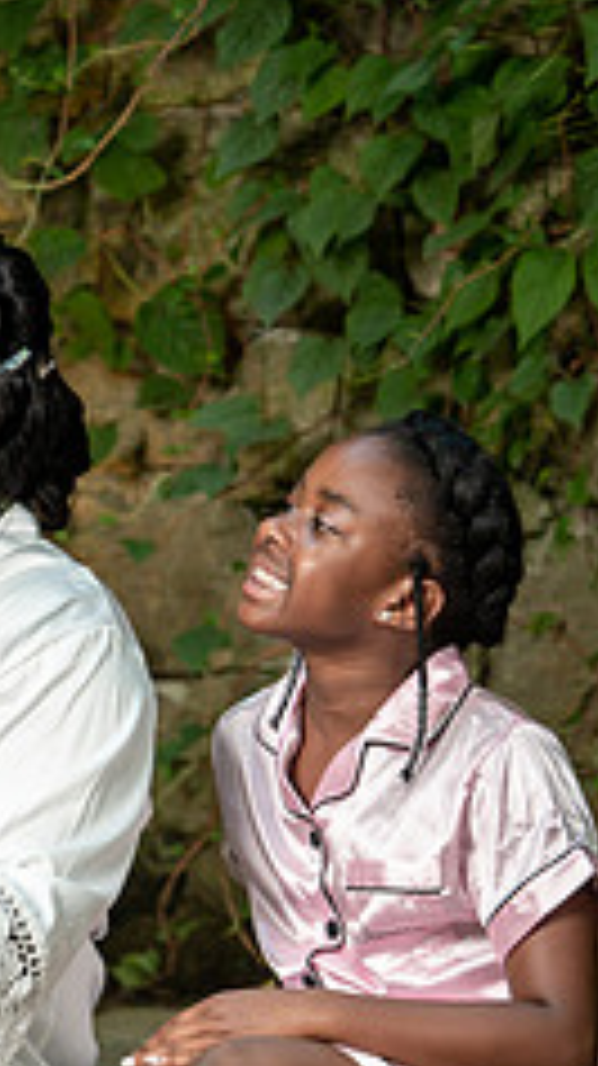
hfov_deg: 5.4
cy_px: 848
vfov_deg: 9.6
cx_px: -180
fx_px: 6326
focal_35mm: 224
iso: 400
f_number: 4
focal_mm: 86
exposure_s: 1/200
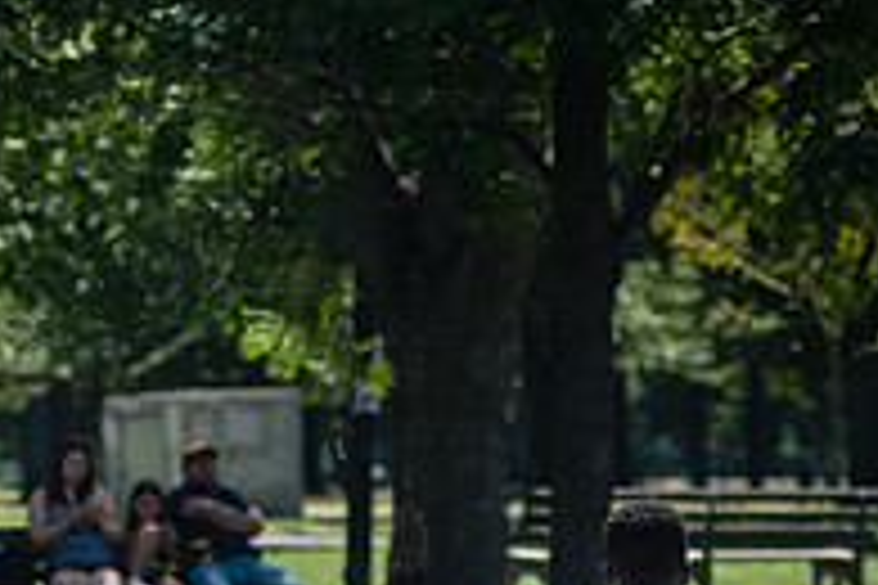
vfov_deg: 3.0
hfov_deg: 4.5
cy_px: 854
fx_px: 11120
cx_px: -235
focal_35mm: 456
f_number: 4
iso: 200
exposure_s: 1/1600
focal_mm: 125
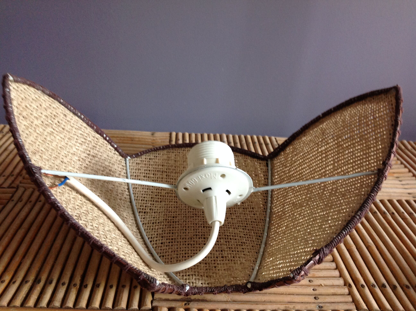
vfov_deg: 40.6
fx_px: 420
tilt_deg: -23.8
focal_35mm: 35
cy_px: 156
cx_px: 208
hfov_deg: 52.7
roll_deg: -3.2
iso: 125
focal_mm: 4.28
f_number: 2.4
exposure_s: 1/15
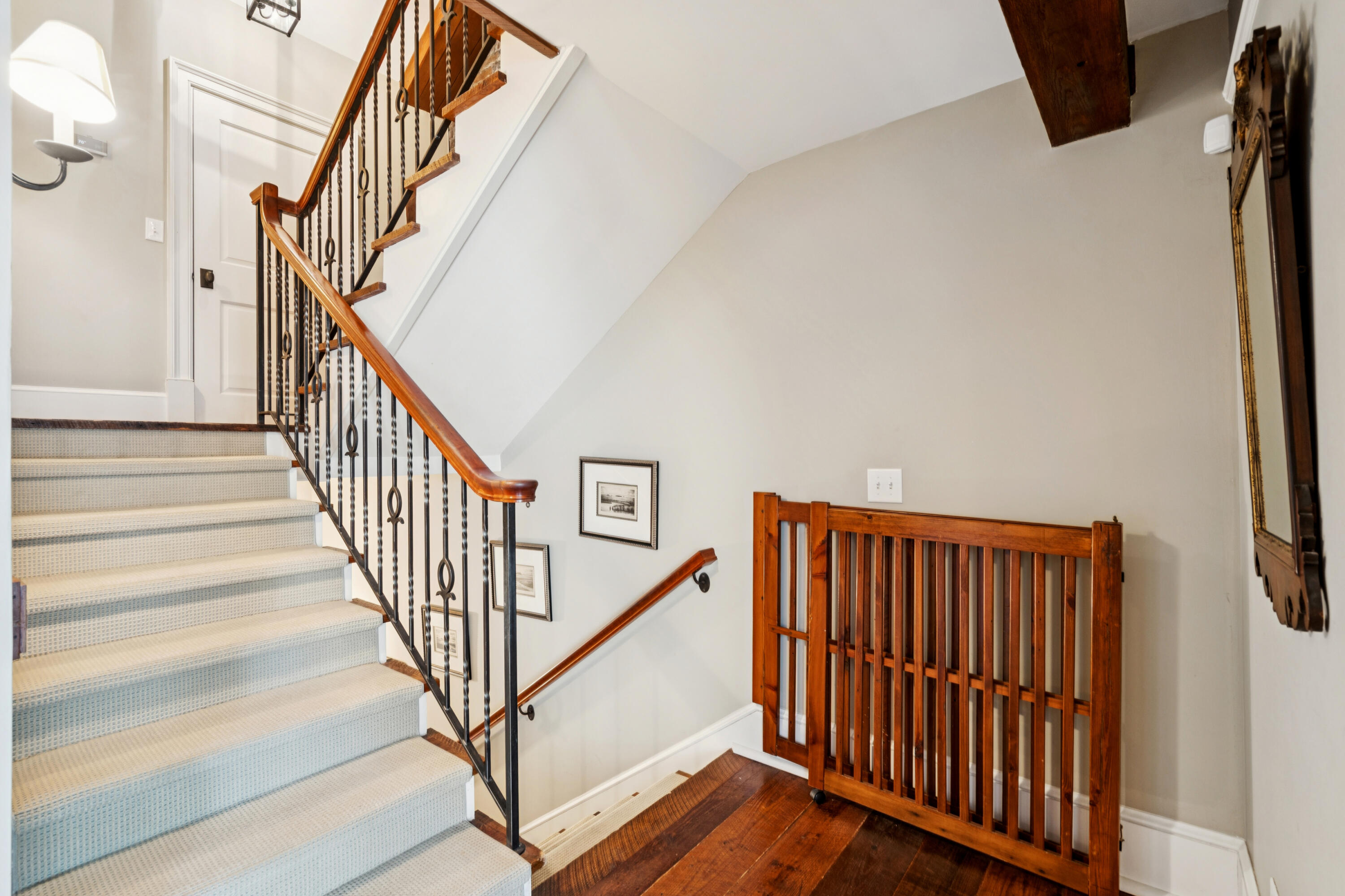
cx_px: 672
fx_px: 598
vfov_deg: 73.7
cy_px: 448
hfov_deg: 96.7
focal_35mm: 16
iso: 400
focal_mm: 16
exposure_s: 1/1.25
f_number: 8
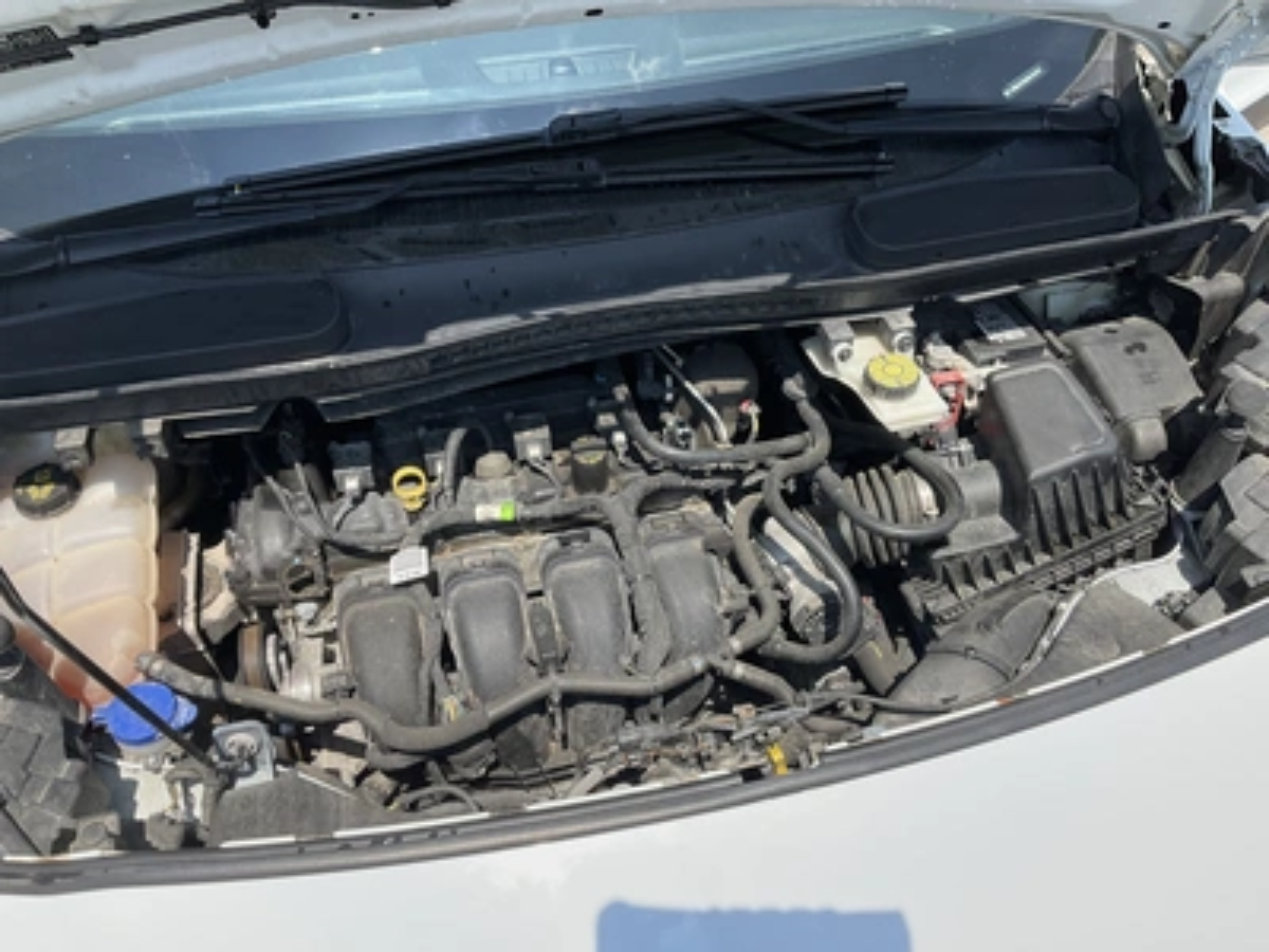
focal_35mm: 29
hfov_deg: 61.7
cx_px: 634
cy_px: 476
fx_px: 1063
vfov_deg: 48.2
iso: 25
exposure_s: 1/1311
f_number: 1.8
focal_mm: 3
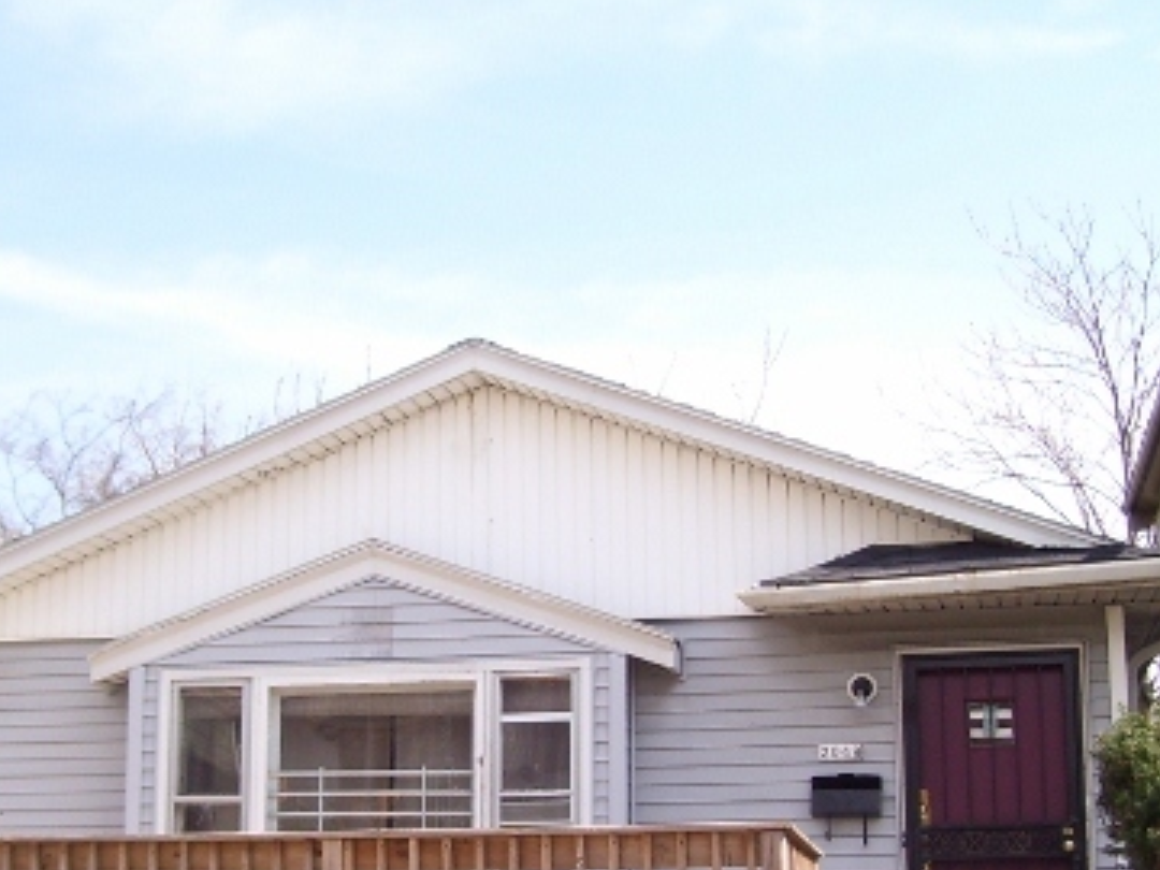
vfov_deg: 24.2
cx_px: 474
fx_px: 2011
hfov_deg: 32.1
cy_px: 609
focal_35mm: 60
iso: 80
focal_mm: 6
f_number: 2.7
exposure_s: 1/750
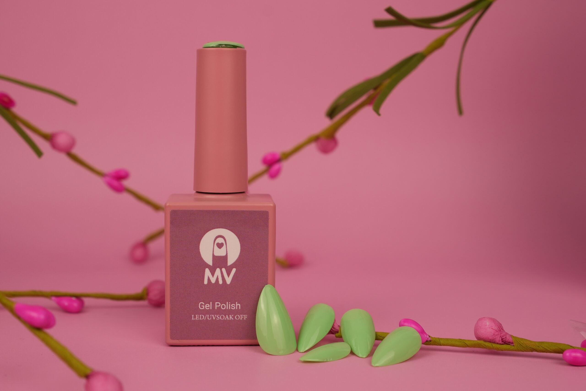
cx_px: 293
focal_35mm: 52
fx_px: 846
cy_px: 196
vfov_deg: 26.0
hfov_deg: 38.2
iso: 320
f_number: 5.6
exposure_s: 1/250
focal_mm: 35
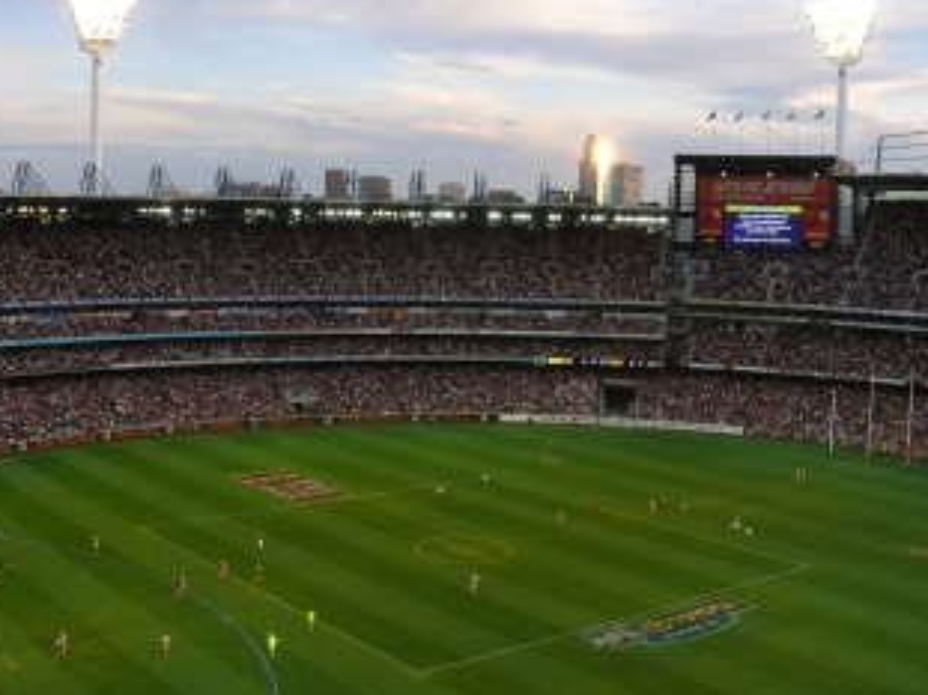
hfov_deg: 41.9
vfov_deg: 32.1
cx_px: 385
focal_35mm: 45
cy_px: 295
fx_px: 1206
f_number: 3.6
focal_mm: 7.4
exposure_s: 1/125
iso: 100
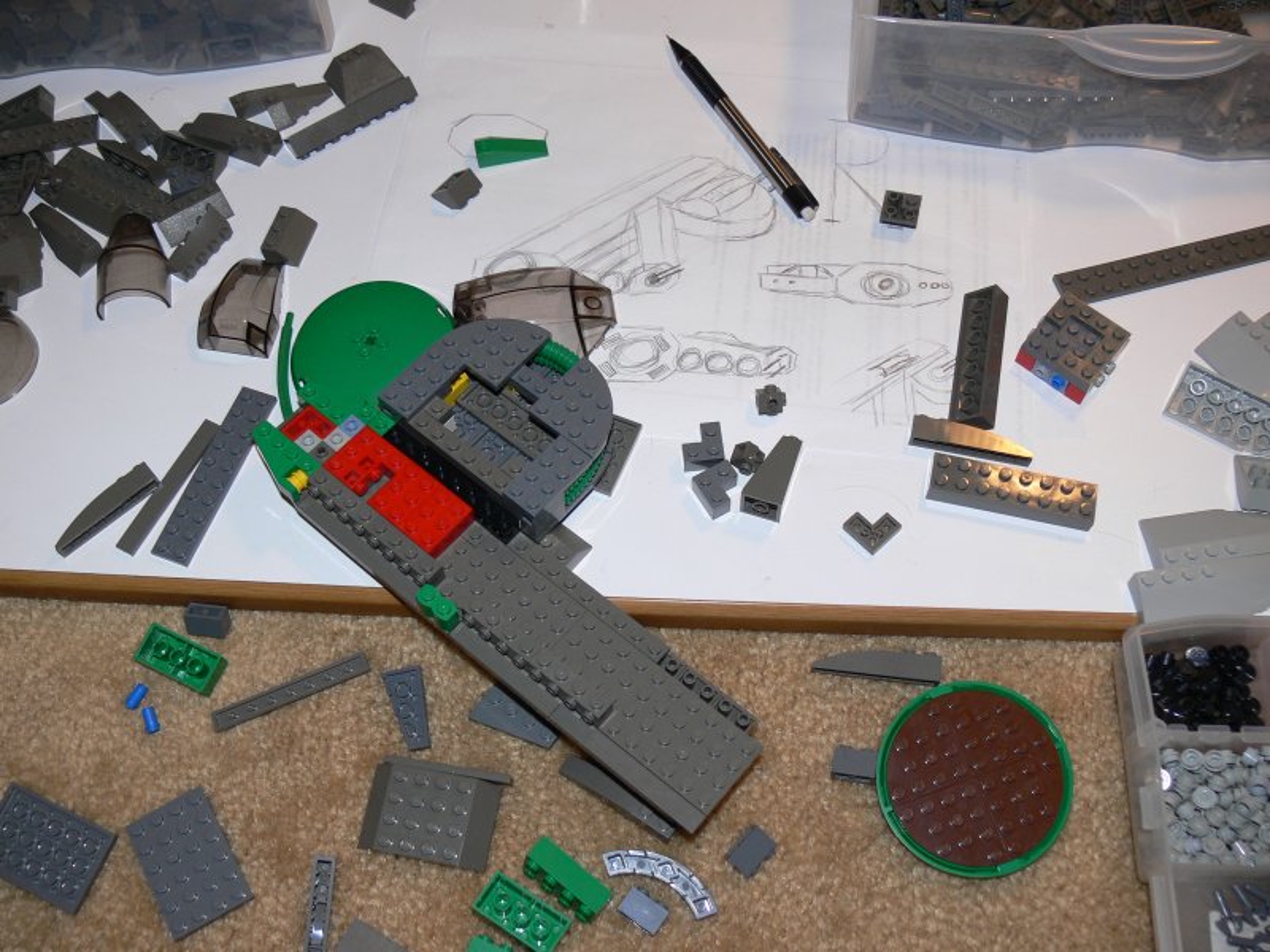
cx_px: 635
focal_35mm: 35
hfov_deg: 52.6
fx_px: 1284
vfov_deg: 40.7
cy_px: 476
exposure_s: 1/100
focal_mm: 7.4
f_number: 2.8
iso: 80
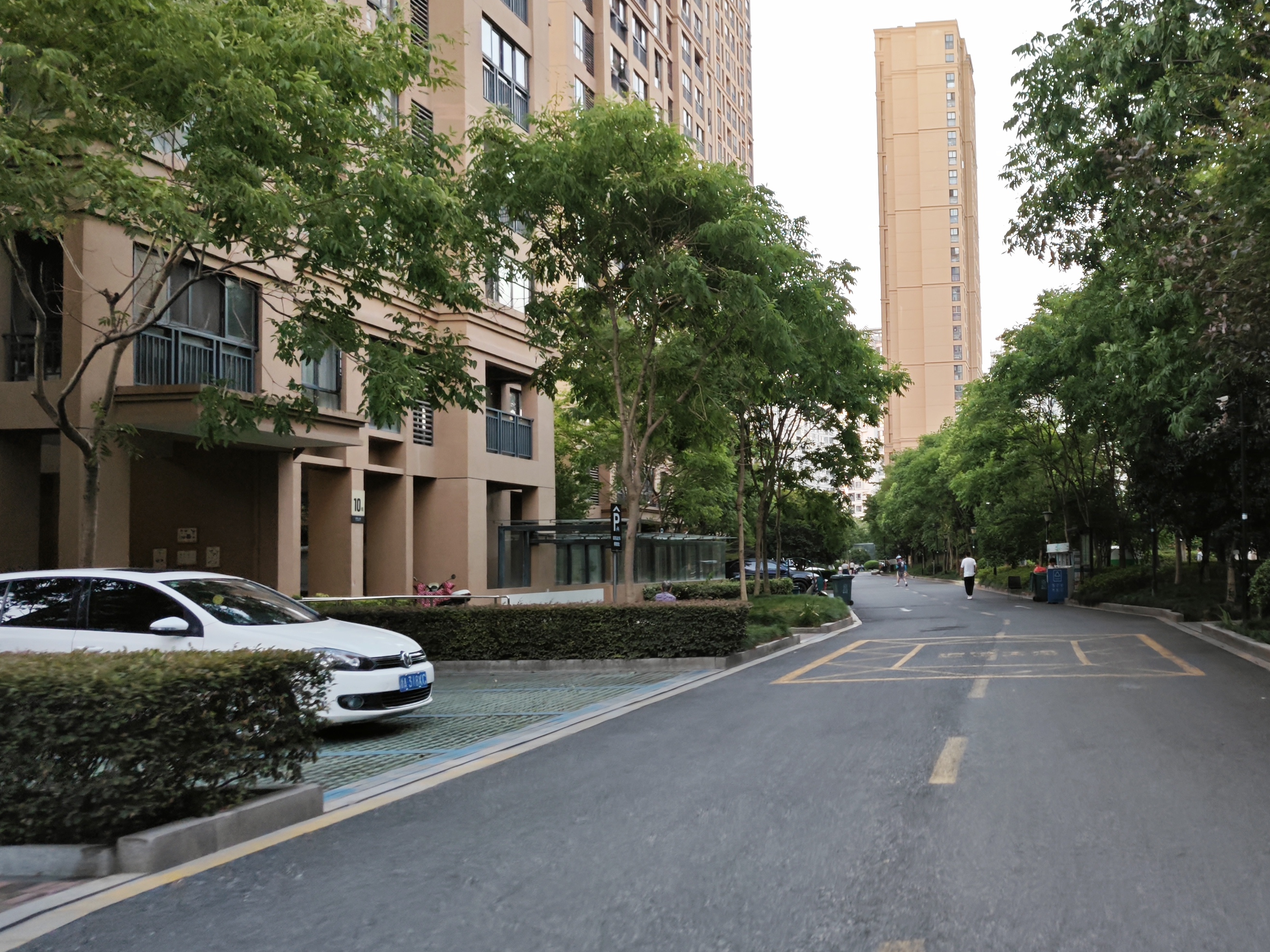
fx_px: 1321
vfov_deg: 39.7
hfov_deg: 49.4
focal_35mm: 36
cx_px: 945
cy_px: 473
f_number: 1.8
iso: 100
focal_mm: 5.43
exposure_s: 1/62.6
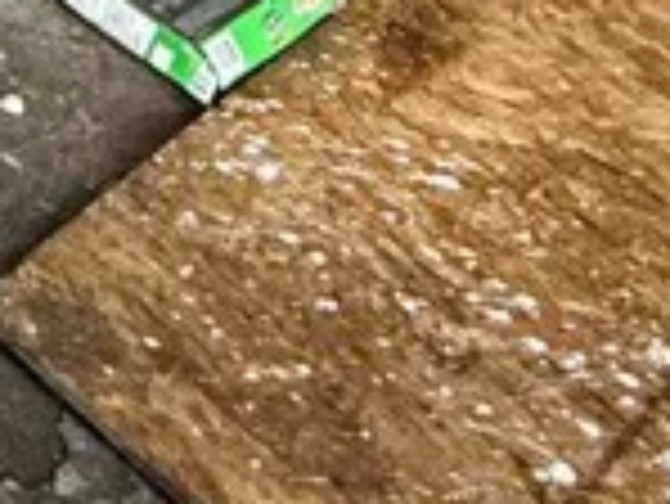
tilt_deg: -9.7
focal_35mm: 96
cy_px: -1066
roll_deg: -1.2
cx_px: -639
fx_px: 1860
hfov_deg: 16.2
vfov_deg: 10.3
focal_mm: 2.22
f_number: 2.2
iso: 400
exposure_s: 1/60
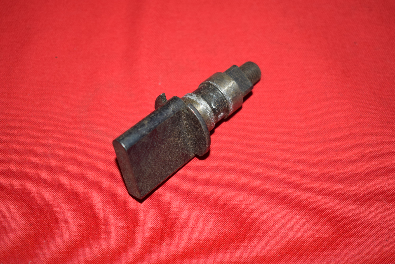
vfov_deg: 22.7
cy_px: 132
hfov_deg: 33.4
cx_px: 198
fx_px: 659
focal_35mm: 60
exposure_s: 1/200
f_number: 5
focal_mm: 40
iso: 400
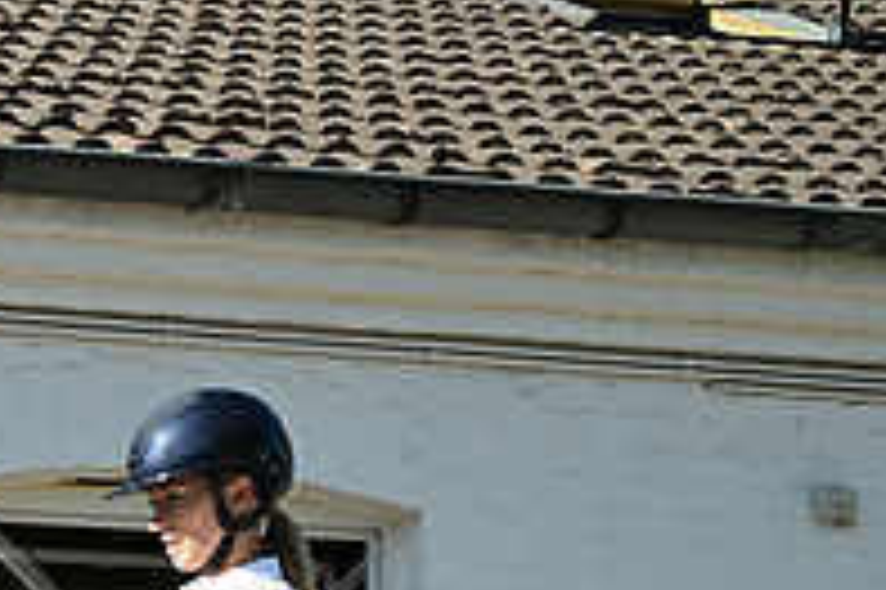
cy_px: 822
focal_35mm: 109
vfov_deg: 12.1
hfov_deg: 17.3
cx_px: -346
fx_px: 2680
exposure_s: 1/1600
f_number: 9
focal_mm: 37
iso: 1400
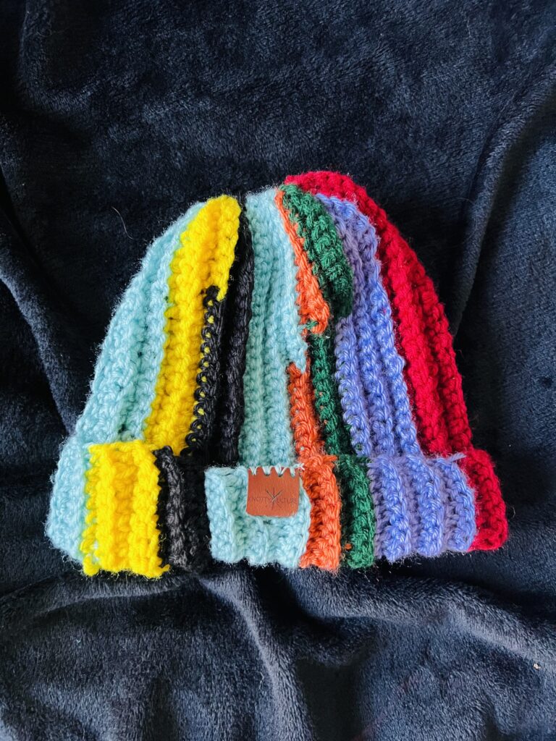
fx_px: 557
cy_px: 370
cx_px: 278
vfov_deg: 67.3
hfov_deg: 53.1
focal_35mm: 26
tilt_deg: -84.4
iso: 500
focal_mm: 5.7
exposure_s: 1/59
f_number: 1.5
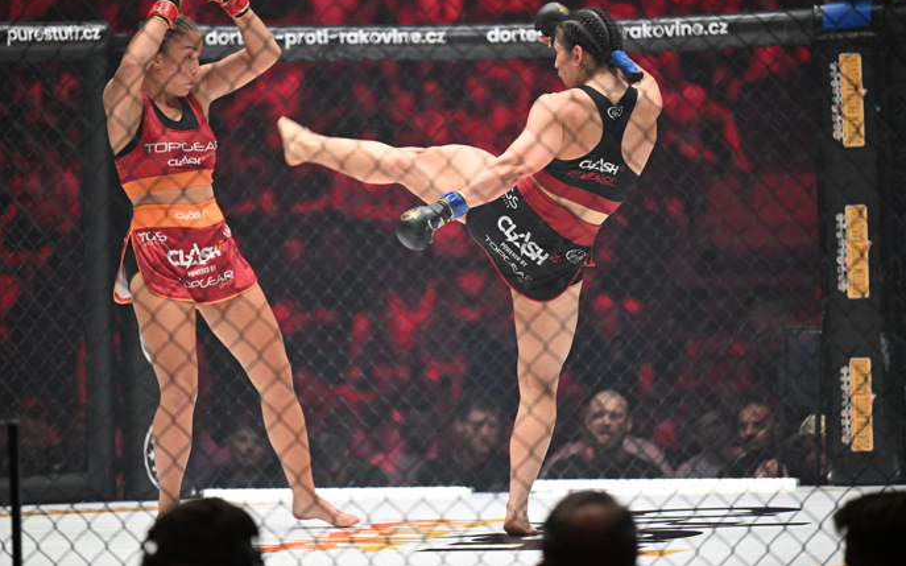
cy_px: 265
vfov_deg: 7.8
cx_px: 454
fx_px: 4172
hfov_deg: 12.4
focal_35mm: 169
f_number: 2.8
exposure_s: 1/640
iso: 6400
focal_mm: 165
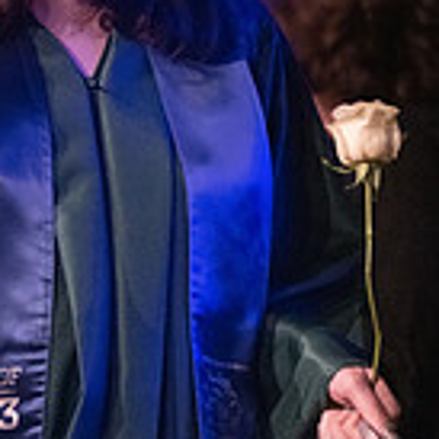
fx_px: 4878
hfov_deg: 5.2
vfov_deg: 5.1
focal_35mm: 340
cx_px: 135
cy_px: 77
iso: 16000
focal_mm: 122
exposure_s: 1/1000
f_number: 2.8
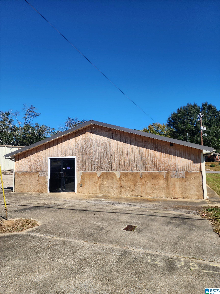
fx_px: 195
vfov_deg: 73.9
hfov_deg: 58.9
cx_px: 110
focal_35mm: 23
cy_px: 147
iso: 12
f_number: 1.8
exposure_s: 1/1429
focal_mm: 6.4
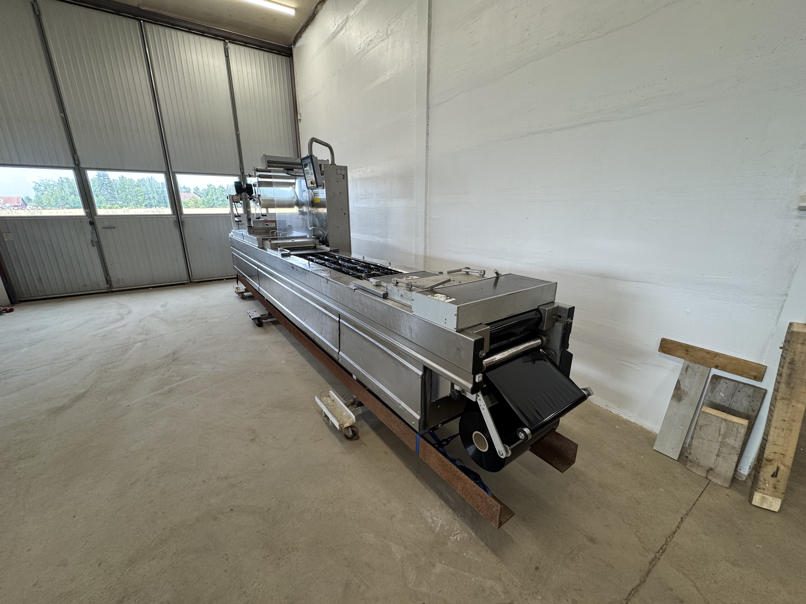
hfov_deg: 102.1
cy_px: 302
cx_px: 403
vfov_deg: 85.7
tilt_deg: -16.4
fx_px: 326
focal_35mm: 14
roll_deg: +0.2
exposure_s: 1/100
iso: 125
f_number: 2.2
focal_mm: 2.22
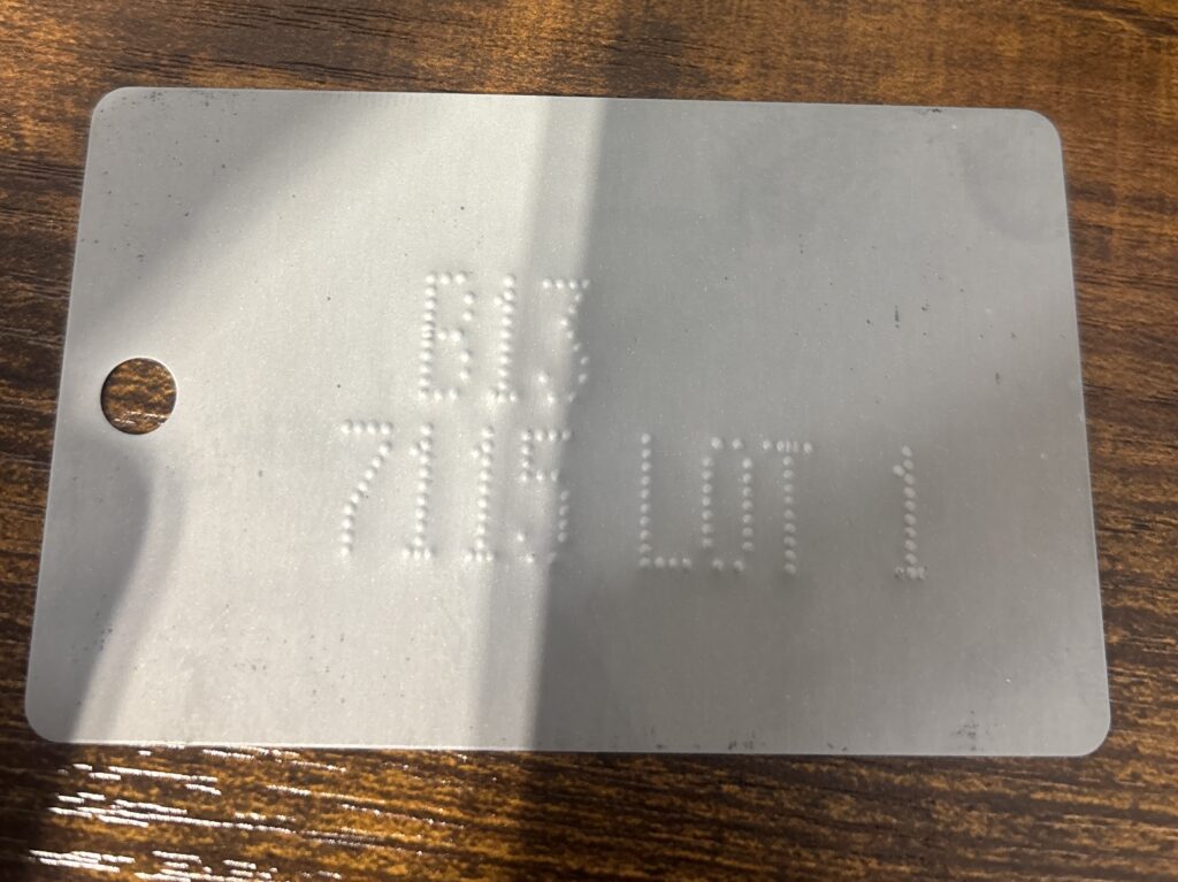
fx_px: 884
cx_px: 589
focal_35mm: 26
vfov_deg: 53.0
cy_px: 441
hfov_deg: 67.3
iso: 250
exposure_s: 1/60
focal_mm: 5.96
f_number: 1.6
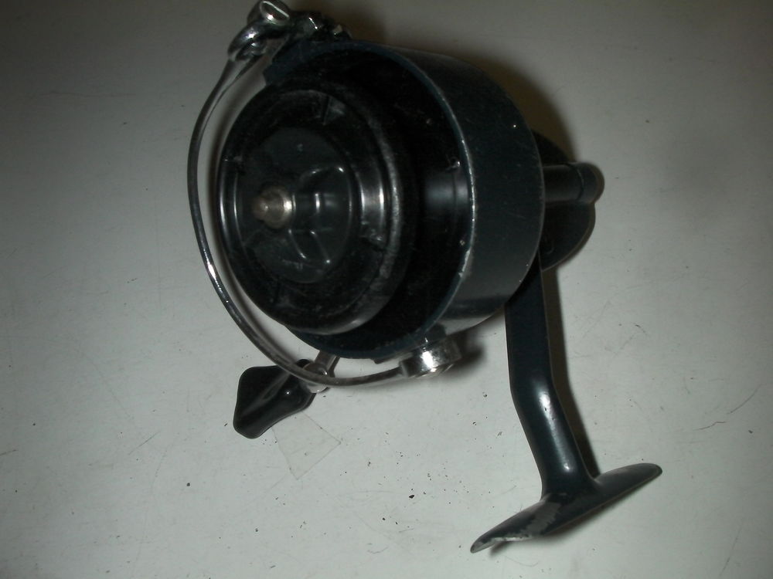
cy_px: 290
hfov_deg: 49.0
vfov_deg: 37.7
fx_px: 849
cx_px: 386
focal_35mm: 38
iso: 200
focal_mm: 6.3
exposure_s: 1/30
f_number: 5.6
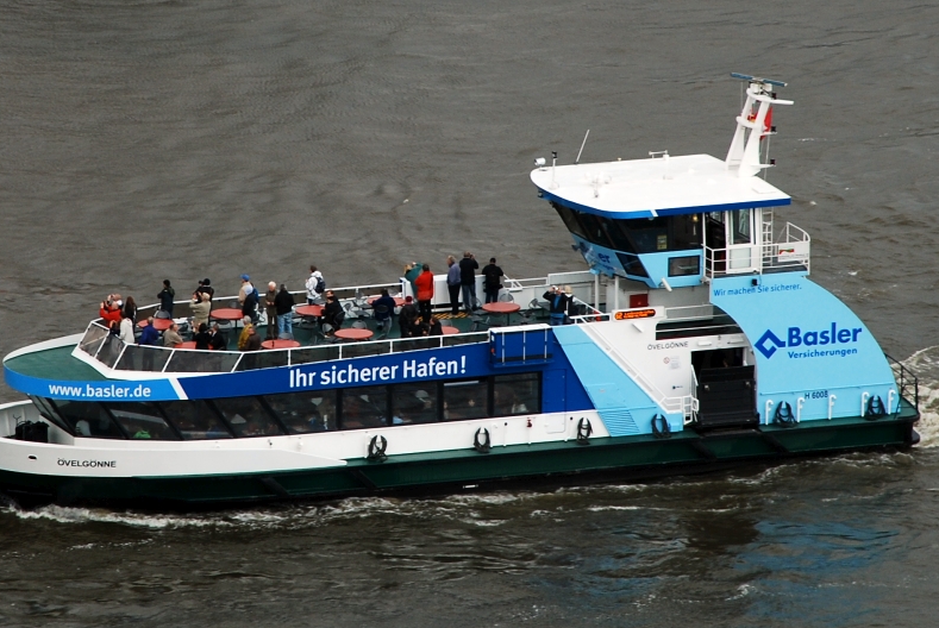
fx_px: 6858
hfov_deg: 7.8
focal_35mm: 263
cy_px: 305
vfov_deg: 5.2
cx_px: 437
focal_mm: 135
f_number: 6.3
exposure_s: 1/125
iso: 200
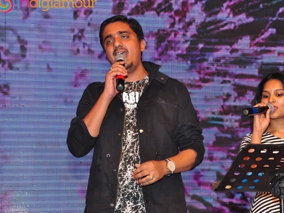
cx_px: 186
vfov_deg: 15.2
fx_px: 796
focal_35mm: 97
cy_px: 120
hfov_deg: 20.2
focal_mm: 50
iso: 400
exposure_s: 1/125
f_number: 10
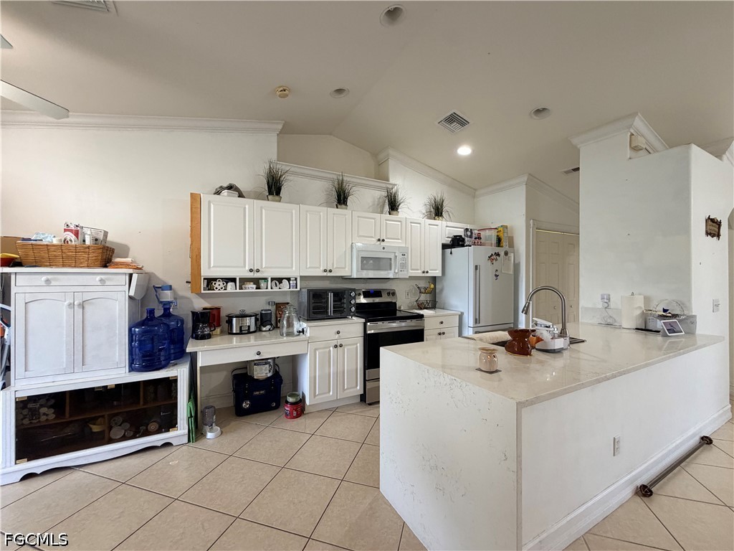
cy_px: 276
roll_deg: +0.7
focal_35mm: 14
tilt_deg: +0.4
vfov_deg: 85.7
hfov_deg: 102.1
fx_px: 297
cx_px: 367
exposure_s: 1/60
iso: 250
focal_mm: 2.22
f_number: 2.2
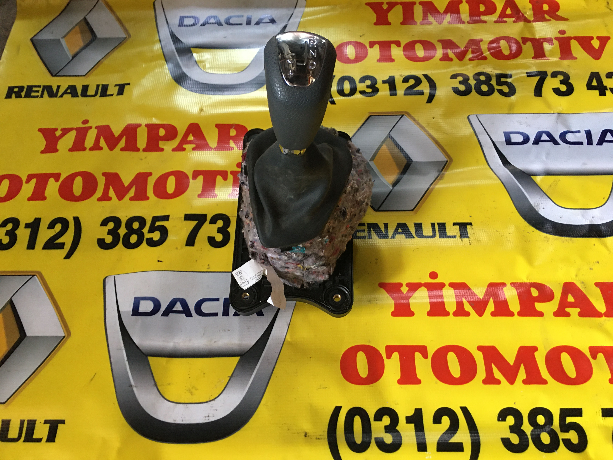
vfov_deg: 48.2
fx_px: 514
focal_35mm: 29
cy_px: 230
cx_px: 306
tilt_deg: -63.9
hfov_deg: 61.7
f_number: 2.2
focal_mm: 4.15
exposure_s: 1/17
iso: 125
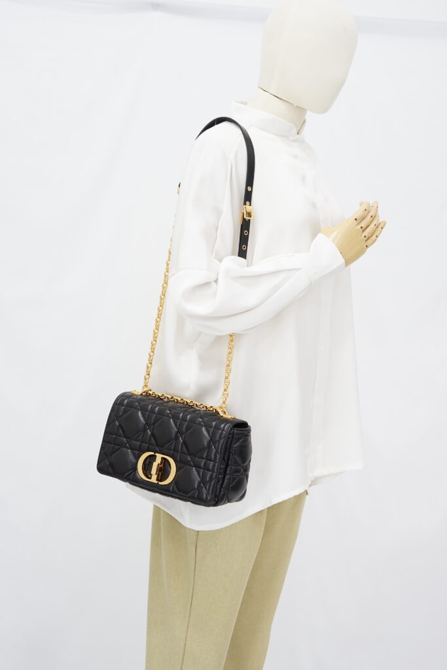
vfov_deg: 39.6
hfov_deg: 27.0
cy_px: 335
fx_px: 931
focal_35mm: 50
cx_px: 224
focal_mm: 50
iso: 640
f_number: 6.3
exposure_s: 1/8
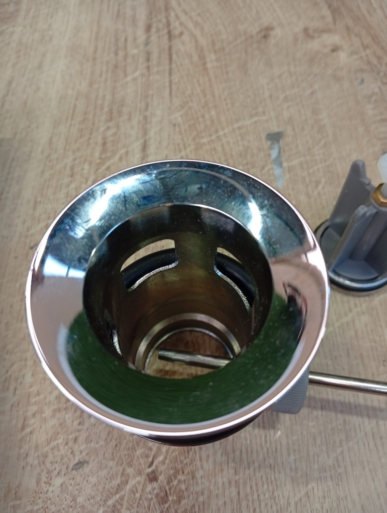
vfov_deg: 65.2
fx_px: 401
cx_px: 194
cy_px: 256
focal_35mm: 27
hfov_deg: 51.5
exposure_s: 1/25
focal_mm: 3.98
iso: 552
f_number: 1.8
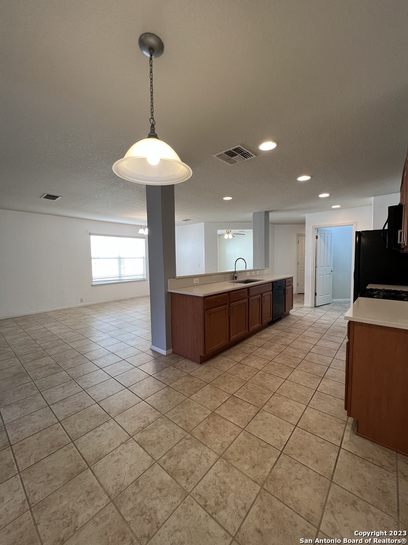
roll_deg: +0.7
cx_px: 204
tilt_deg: -4.5
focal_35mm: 13
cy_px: 272
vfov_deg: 106.2
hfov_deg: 89.9
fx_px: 204
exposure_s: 1/60
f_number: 1.8
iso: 160
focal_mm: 1.57
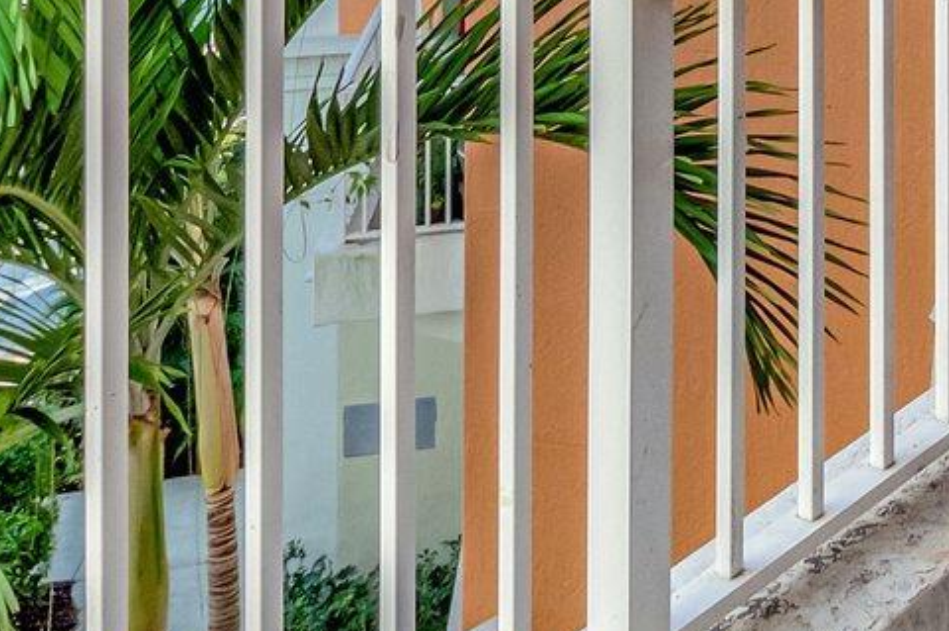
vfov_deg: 16.9
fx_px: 1685
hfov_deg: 28.5
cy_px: -558
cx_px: 1048
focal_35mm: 64
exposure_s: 1/3200
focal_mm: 10
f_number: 8
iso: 640
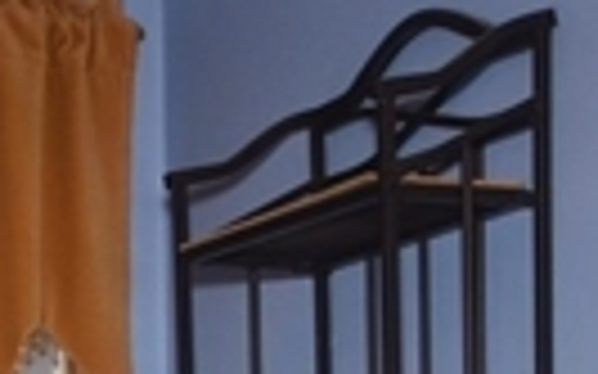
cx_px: 117
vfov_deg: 8.1
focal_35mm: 141
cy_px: 1061
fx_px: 2297
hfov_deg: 14.7
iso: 640
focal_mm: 12
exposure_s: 1/60
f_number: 6.3
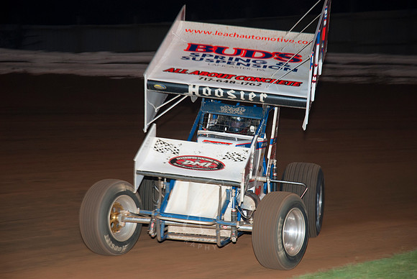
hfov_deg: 19.4
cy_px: 140
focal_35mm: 105
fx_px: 1217
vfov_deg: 13.1
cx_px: 208
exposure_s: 1/160
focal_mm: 70
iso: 250
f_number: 4.5
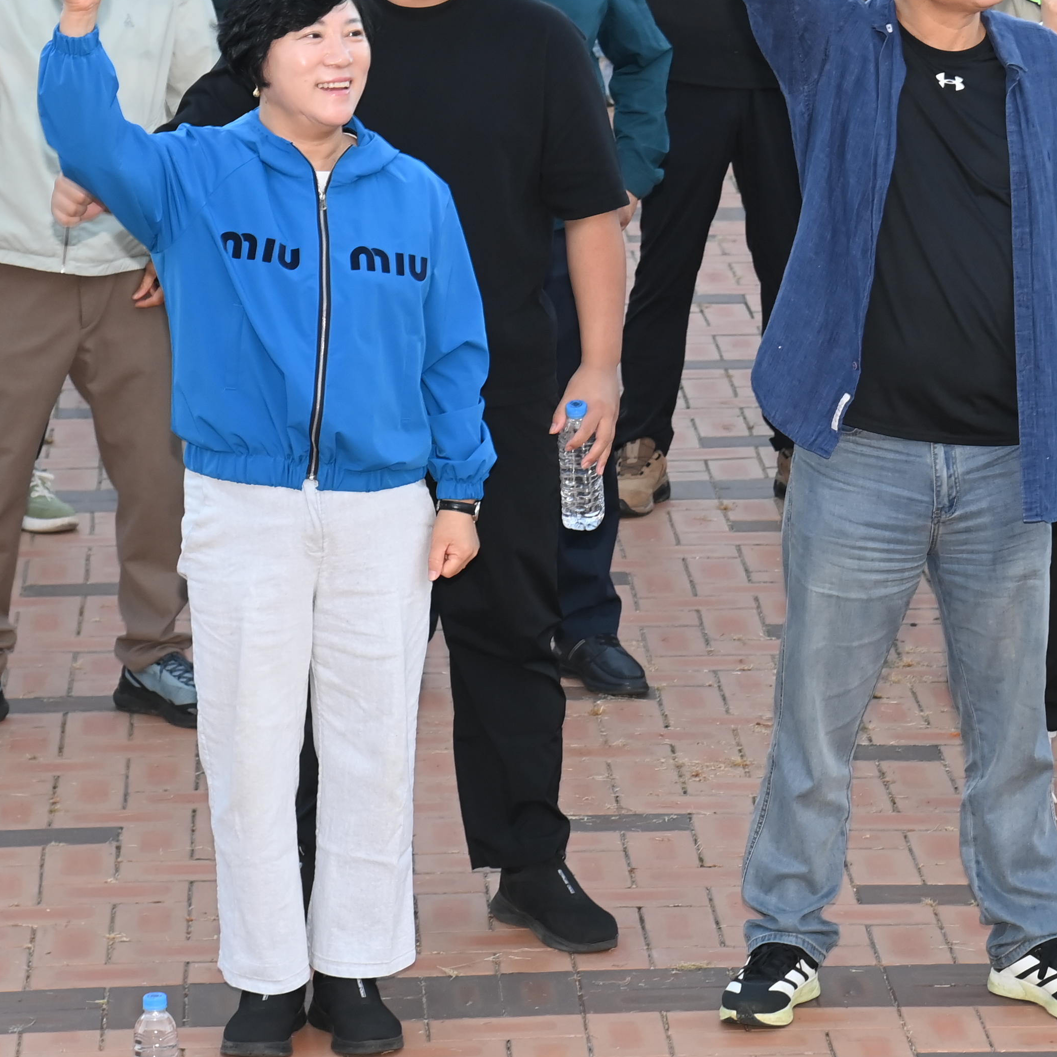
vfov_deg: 9.4
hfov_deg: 9.4
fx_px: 6426
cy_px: 224
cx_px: 841
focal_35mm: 186
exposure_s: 1/250
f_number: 6.3
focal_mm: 82
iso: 1250
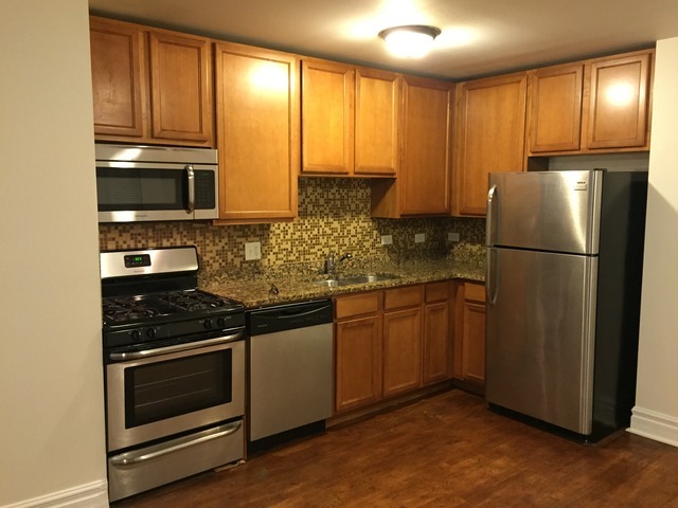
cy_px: 254
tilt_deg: -7.4
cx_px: 339
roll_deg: -0.4
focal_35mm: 29
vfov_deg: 48.2
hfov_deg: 61.7
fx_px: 568
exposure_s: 1/15
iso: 250
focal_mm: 4.15
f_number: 2.2
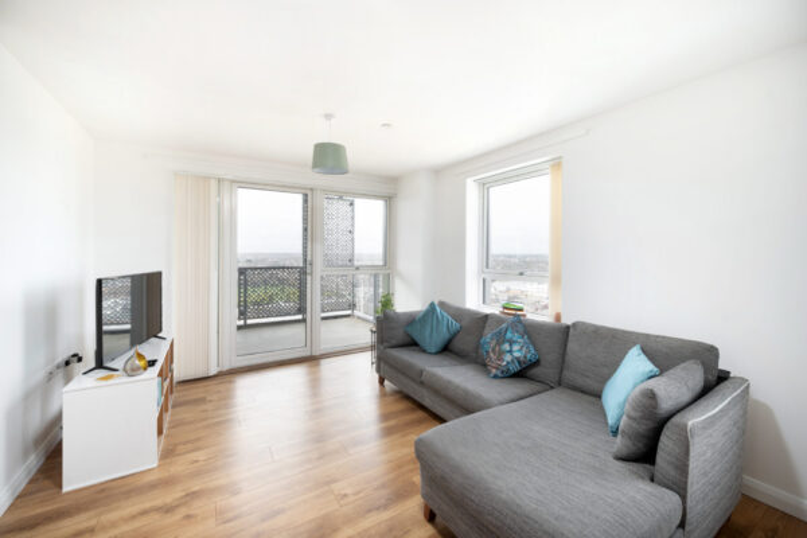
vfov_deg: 81.2
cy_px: 269
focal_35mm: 14
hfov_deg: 104.3
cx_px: 404
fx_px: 314
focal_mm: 14
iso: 400
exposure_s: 1/50
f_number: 7.1
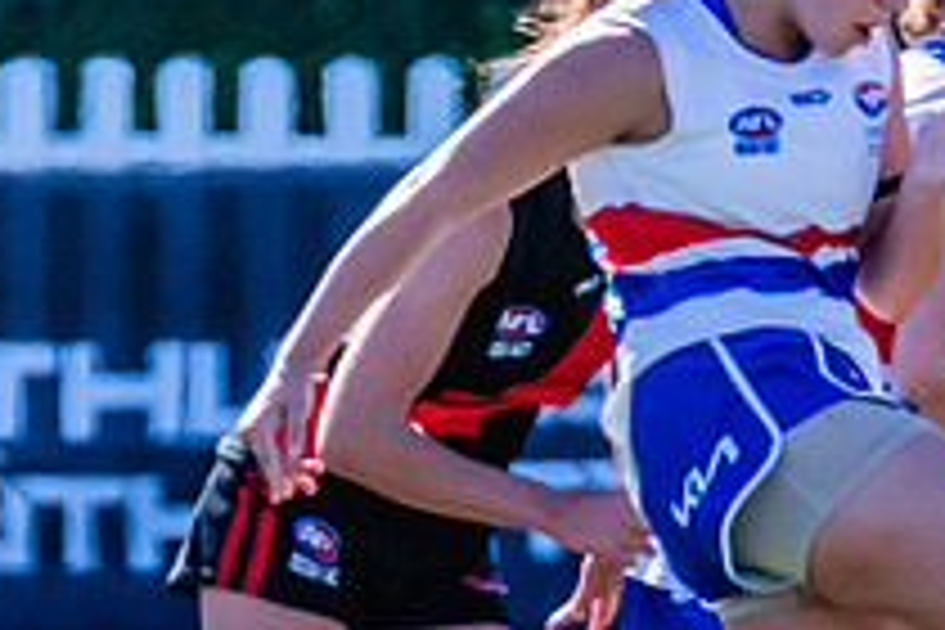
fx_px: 85988
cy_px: 663
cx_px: 685
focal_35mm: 3276
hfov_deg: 0.6
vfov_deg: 0.4
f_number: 9
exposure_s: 1/1250
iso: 800
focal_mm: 600
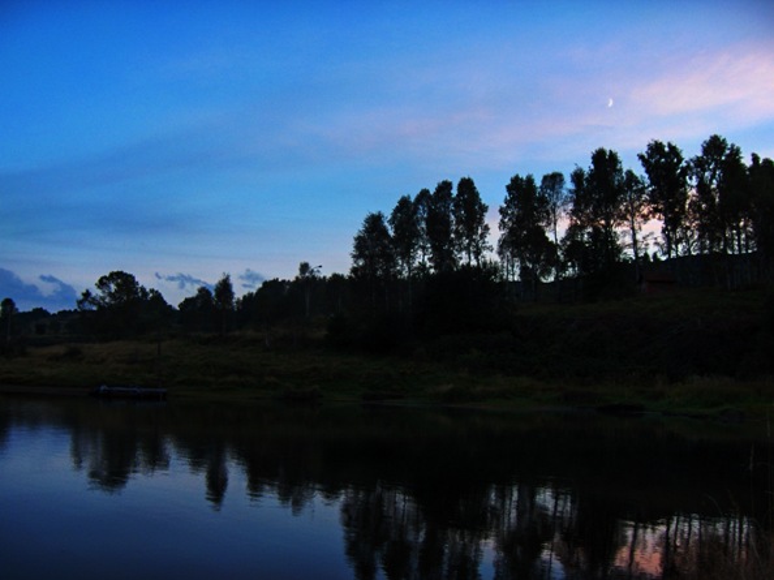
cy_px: 290
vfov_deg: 36.8
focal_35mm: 39
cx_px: 387
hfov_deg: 47.9
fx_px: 872
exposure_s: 1/34.1
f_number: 2.8
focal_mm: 8
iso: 200
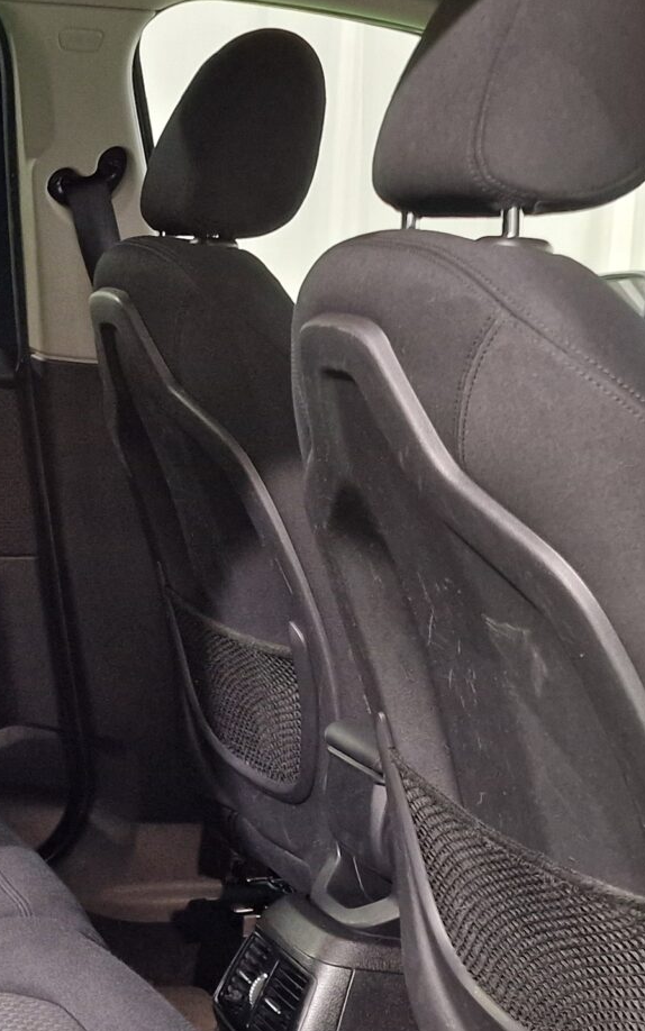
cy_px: 624
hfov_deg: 17.6
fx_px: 1912
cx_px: -247
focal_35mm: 68
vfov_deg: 30.1
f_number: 1.8
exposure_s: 1/33
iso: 400
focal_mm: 6.4
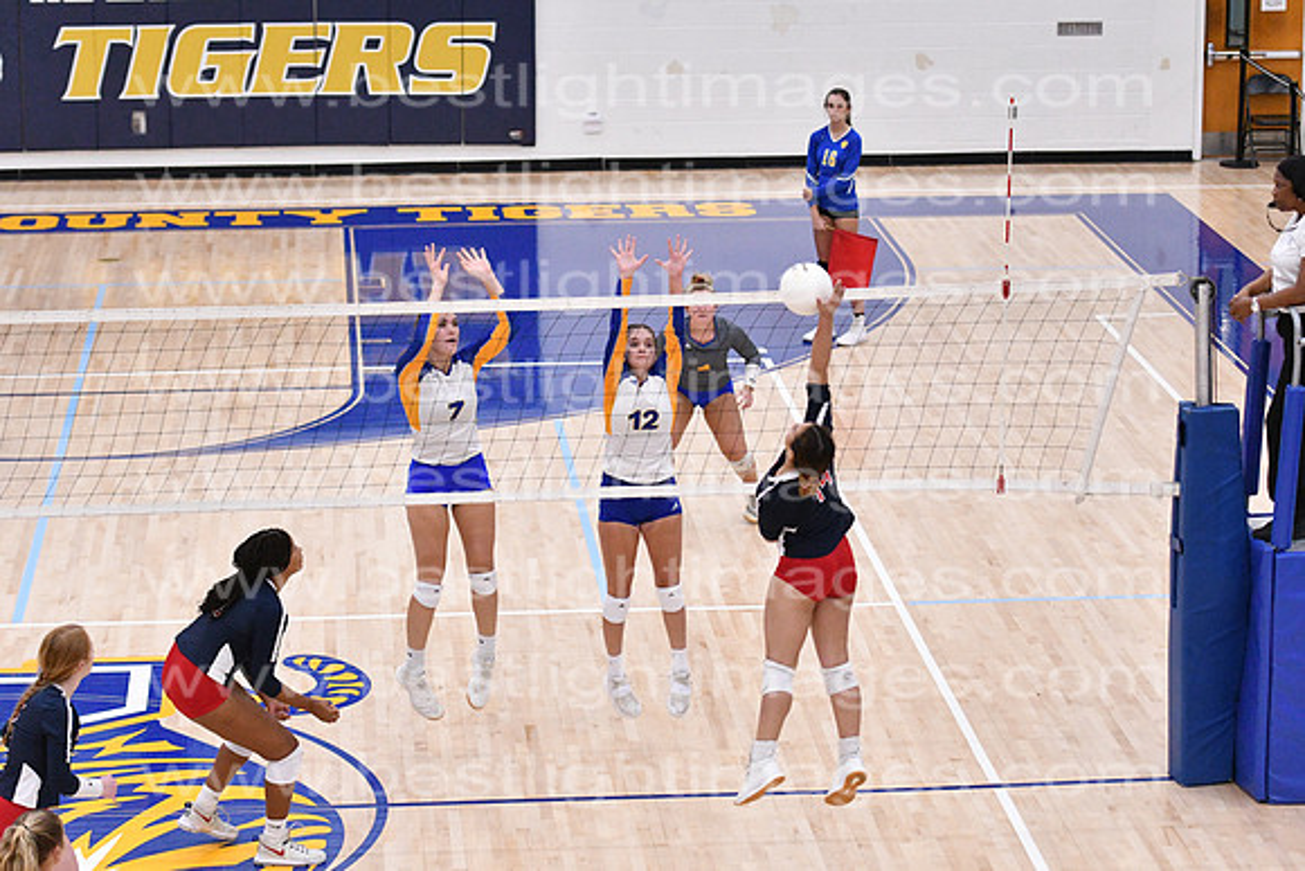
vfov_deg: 13.0
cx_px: 652
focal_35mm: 105
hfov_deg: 19.5
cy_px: 436
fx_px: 3807
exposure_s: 1/1000
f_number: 3.2
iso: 6400
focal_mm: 70
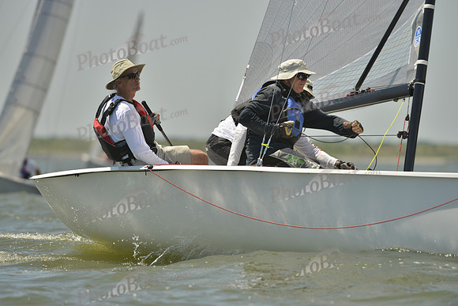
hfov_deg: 5.2
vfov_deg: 3.4
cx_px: 229
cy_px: 153
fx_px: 5090
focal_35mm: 400
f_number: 5.6
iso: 200
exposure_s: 1/1250
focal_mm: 400
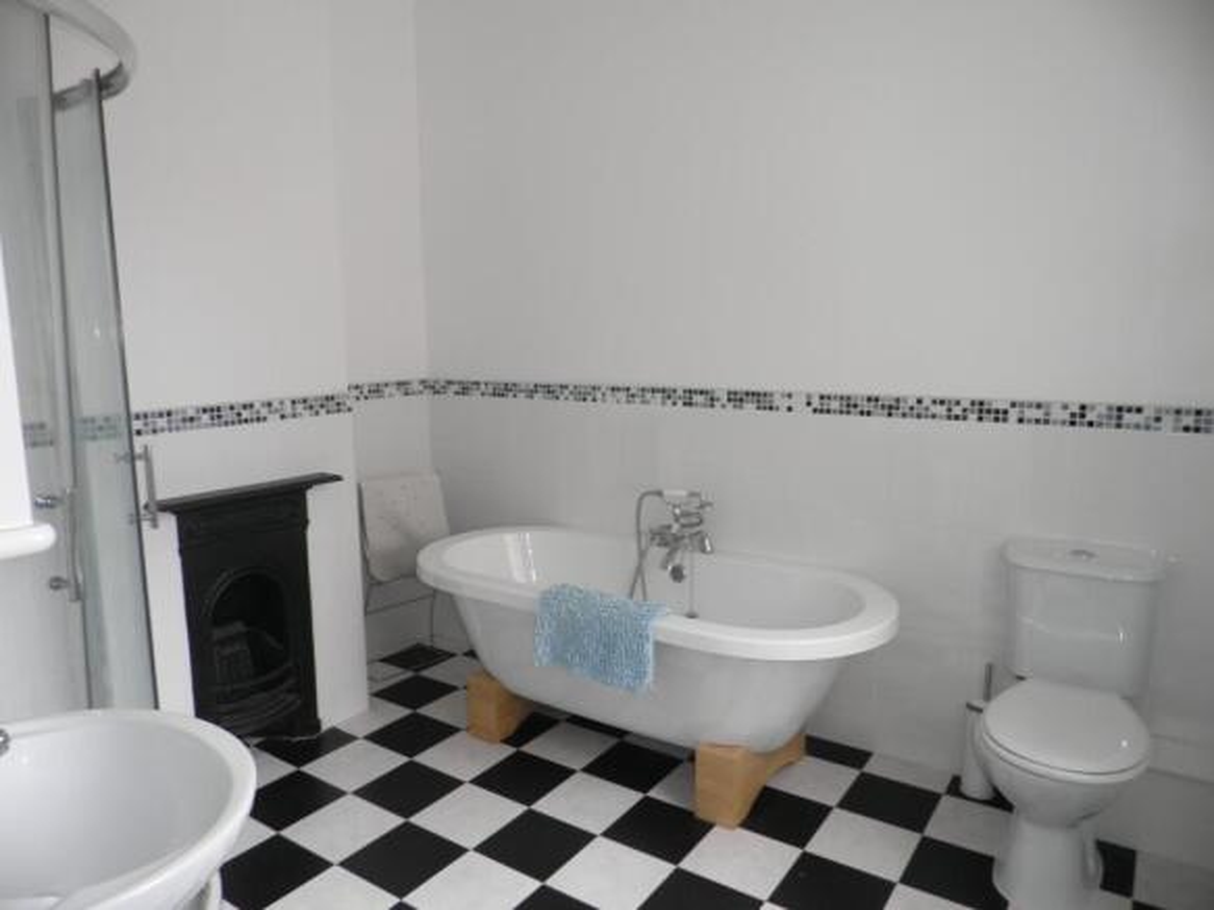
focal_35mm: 24
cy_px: 455
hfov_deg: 71.6
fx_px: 842
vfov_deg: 56.8
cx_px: 607
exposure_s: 1/30
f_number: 3.3
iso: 80
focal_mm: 4.3
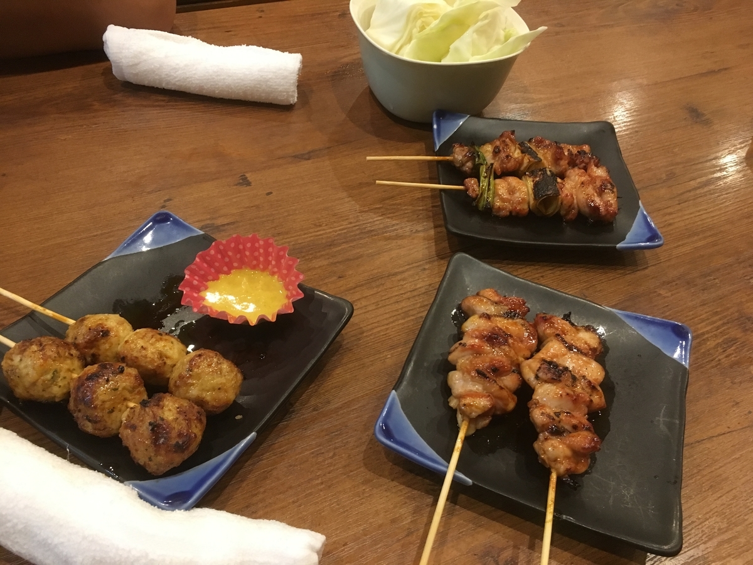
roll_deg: -7.0
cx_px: 376
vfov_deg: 48.2
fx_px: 631
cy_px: 282
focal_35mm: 29
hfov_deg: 61.7
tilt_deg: -44.9
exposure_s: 1/17
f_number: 2.2
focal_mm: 4.15
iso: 200
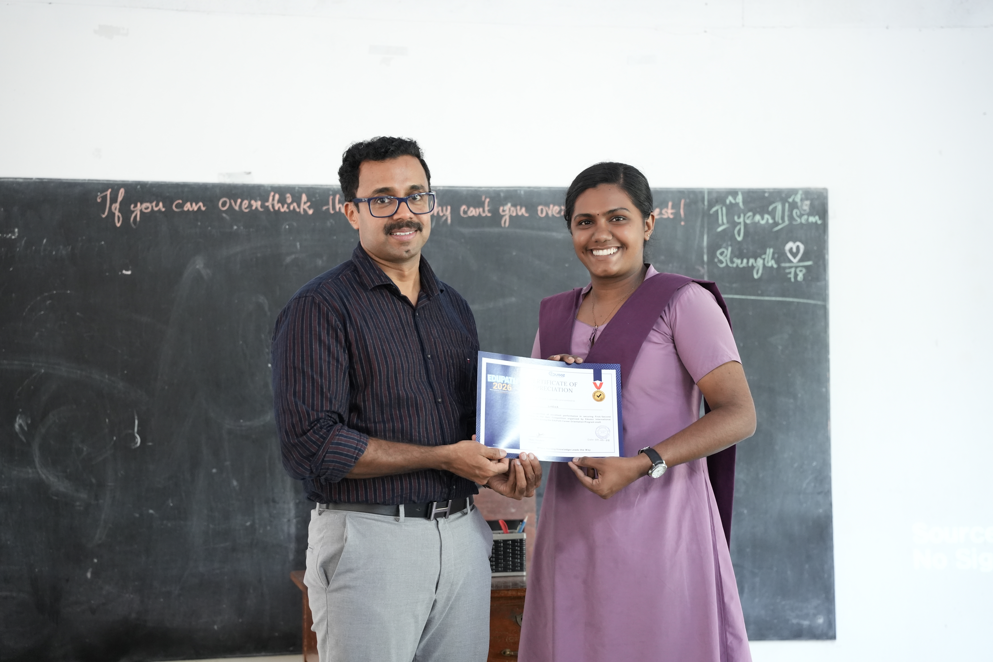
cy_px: 331
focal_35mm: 70
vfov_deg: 19.5
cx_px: 496
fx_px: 1931
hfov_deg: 28.8
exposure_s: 1/100
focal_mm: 70
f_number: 2.8
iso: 3200
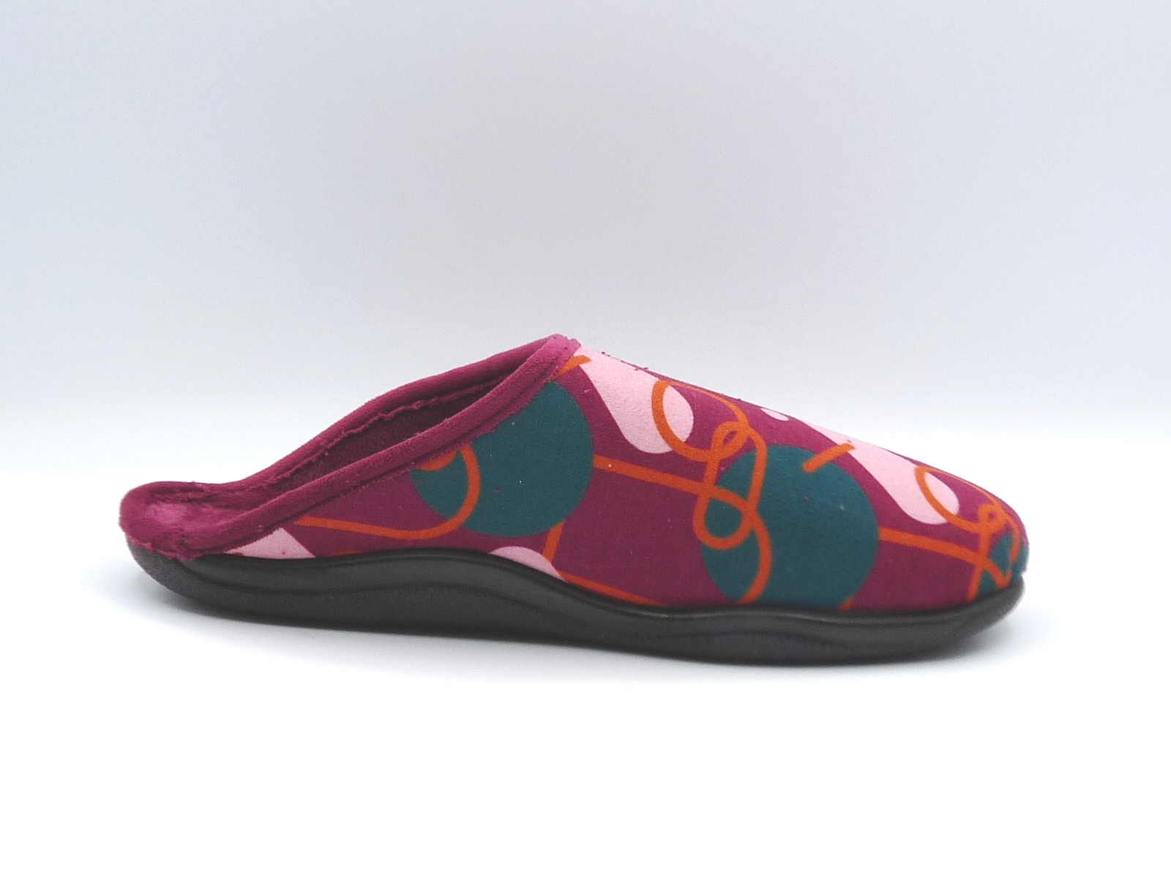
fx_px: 1725
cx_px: 586
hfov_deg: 37.5
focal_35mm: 51
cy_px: 439
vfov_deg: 28.6
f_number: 4
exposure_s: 1/250
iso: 100
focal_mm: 5.1
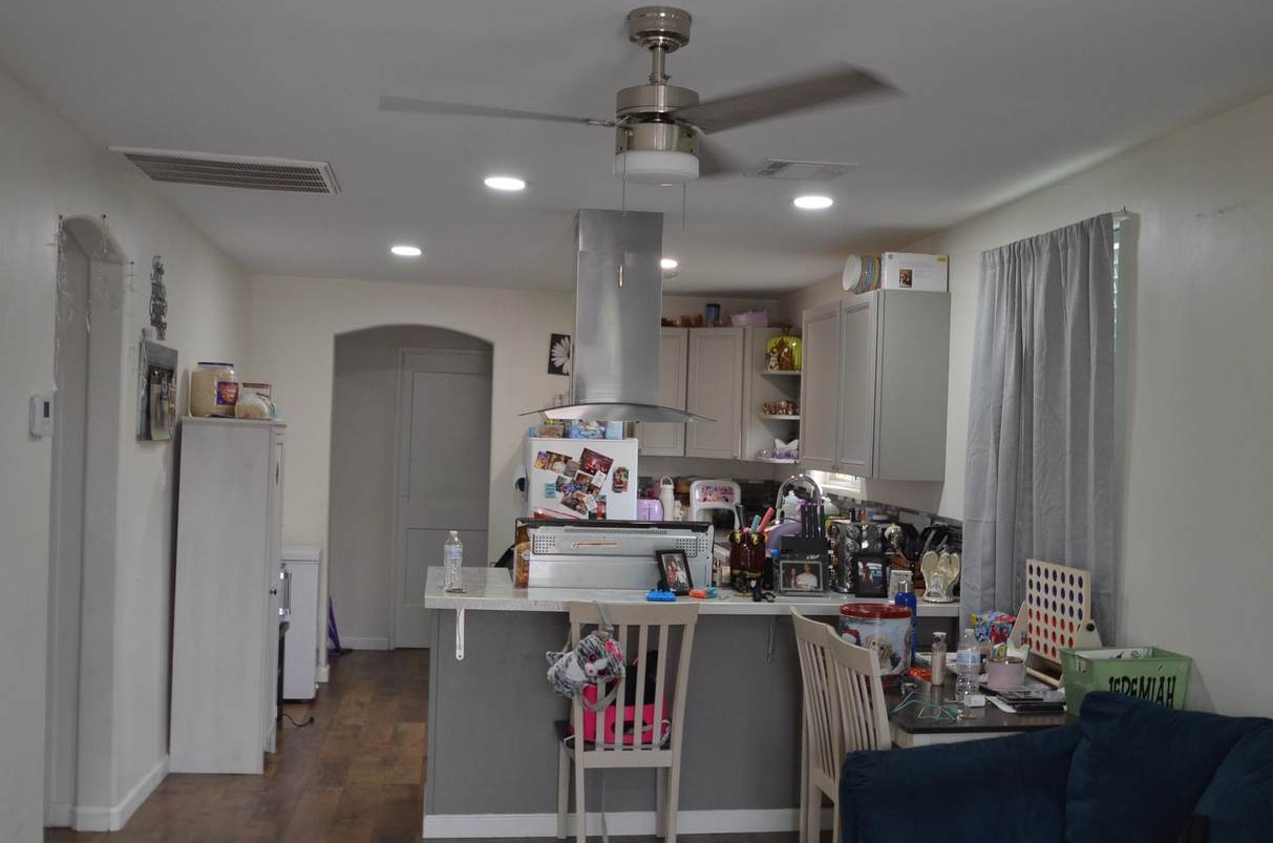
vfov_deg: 34.9
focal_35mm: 38
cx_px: 663
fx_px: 1341
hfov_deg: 50.8
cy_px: 431
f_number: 4.5
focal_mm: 24
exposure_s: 1/60
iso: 560
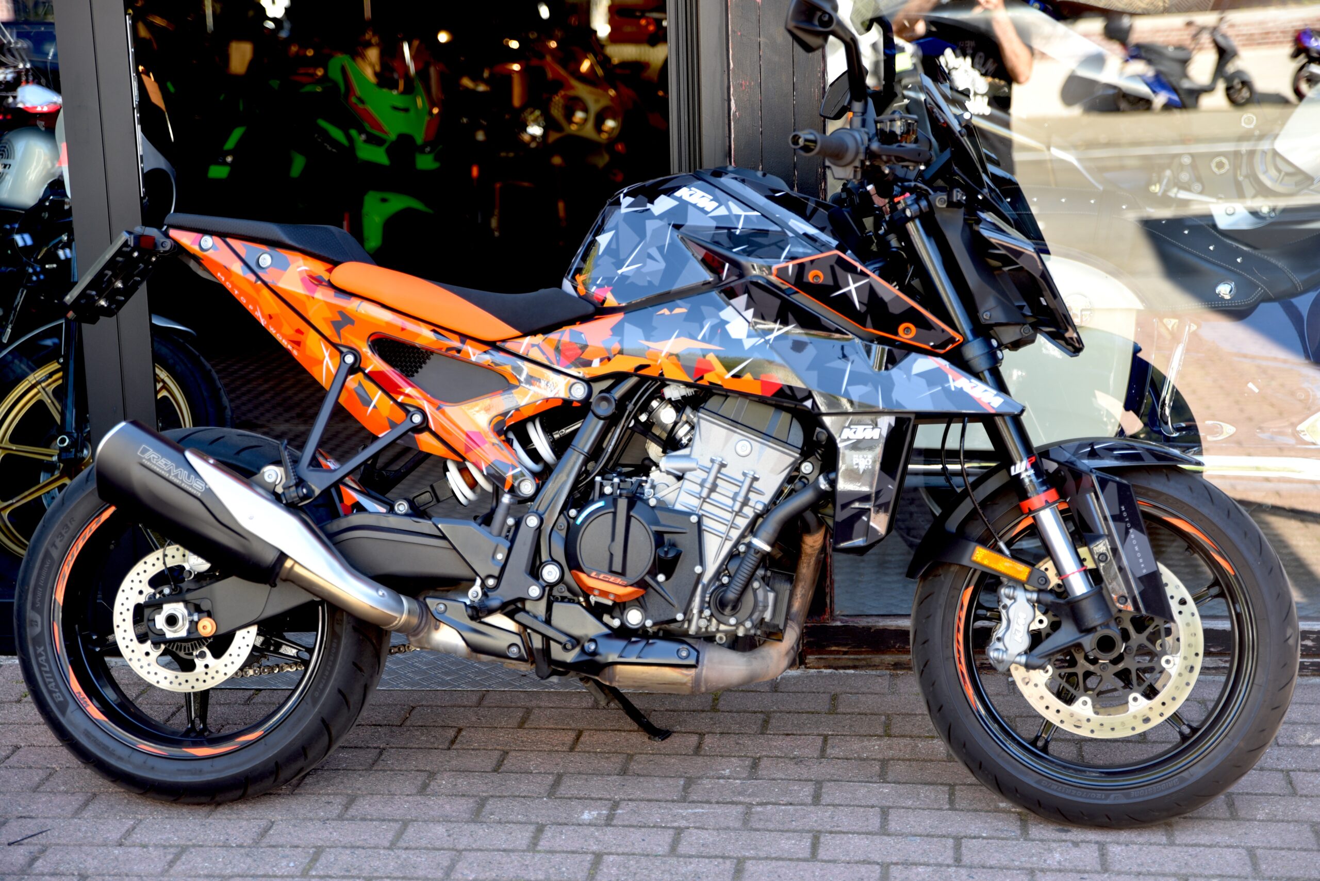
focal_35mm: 62
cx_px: 660
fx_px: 2274
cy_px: 440
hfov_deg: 32.4
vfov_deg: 21.9
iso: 100
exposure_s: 1/60
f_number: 2.8
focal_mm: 62
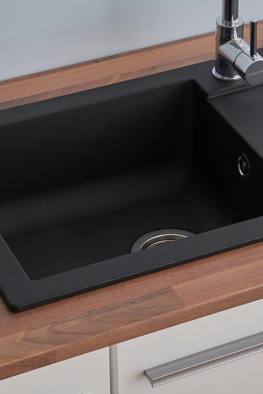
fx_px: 1675
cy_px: 134
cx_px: 207
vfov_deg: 13.4
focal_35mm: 153
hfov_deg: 9.0
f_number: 9
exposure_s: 1/160
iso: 200
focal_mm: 75
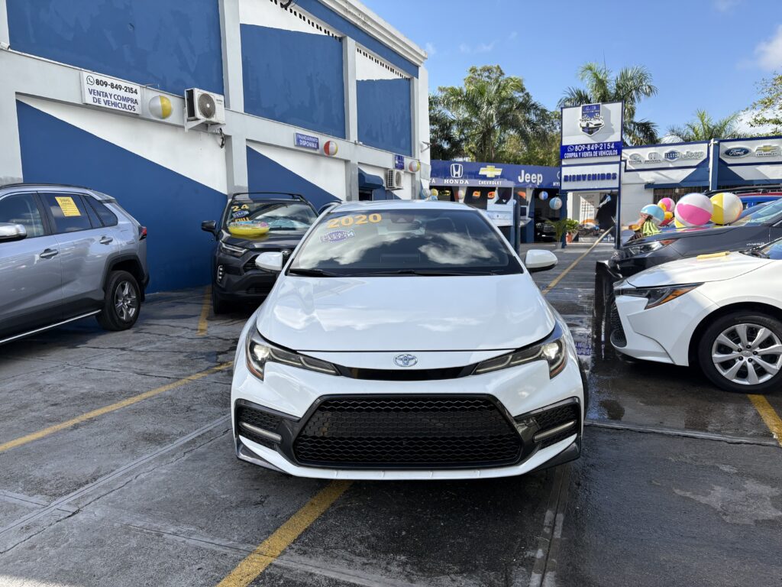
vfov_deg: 53.1
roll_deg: +2.2
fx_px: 587
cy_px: 294
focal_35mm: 26
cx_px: 391
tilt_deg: -6.1
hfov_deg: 67.3
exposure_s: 1/1848
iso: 50
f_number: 1.6
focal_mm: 5.96
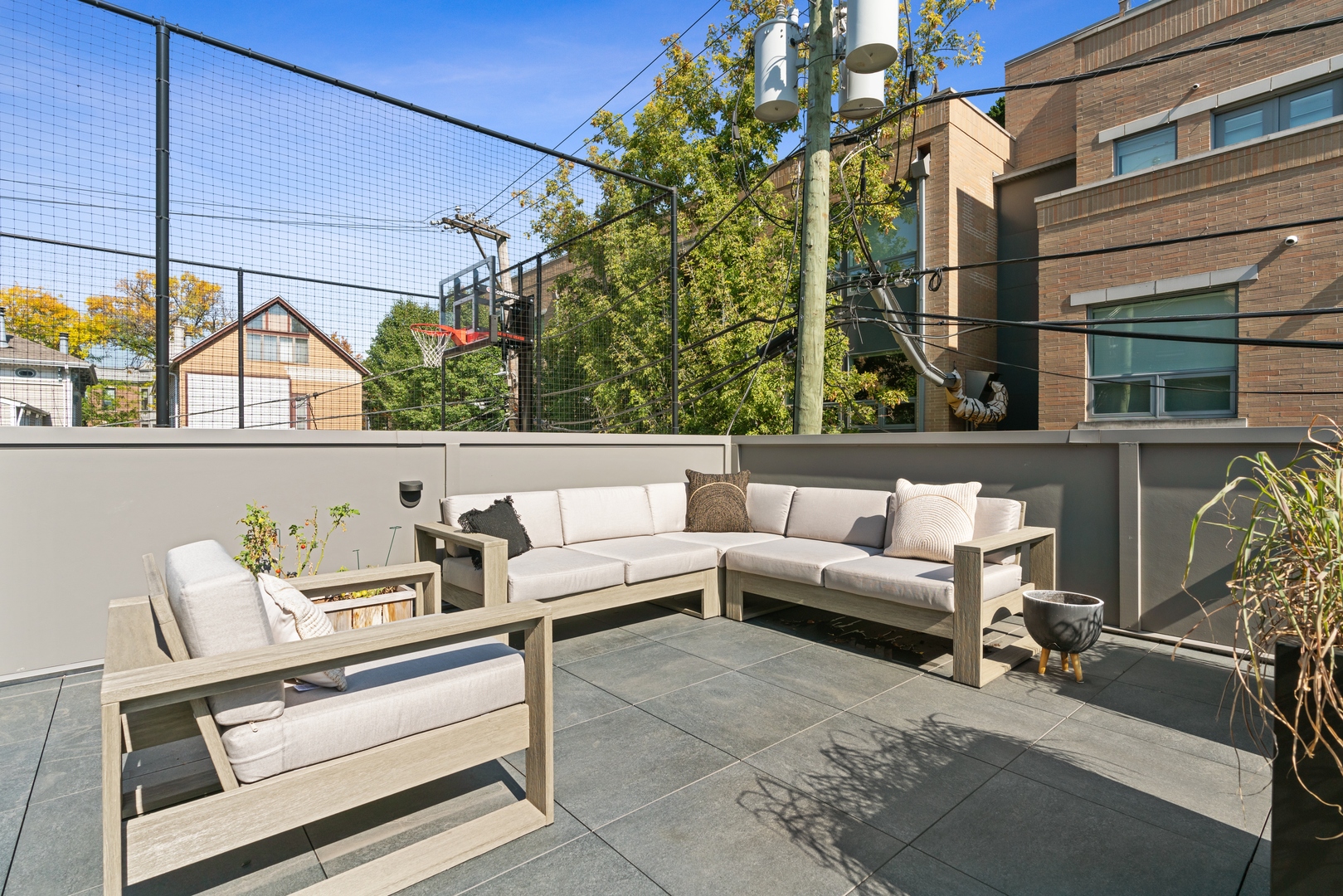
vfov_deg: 70.5
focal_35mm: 17
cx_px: 672
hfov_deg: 93.3
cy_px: 448
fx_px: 634
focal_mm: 17
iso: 320
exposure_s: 1/640
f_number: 8
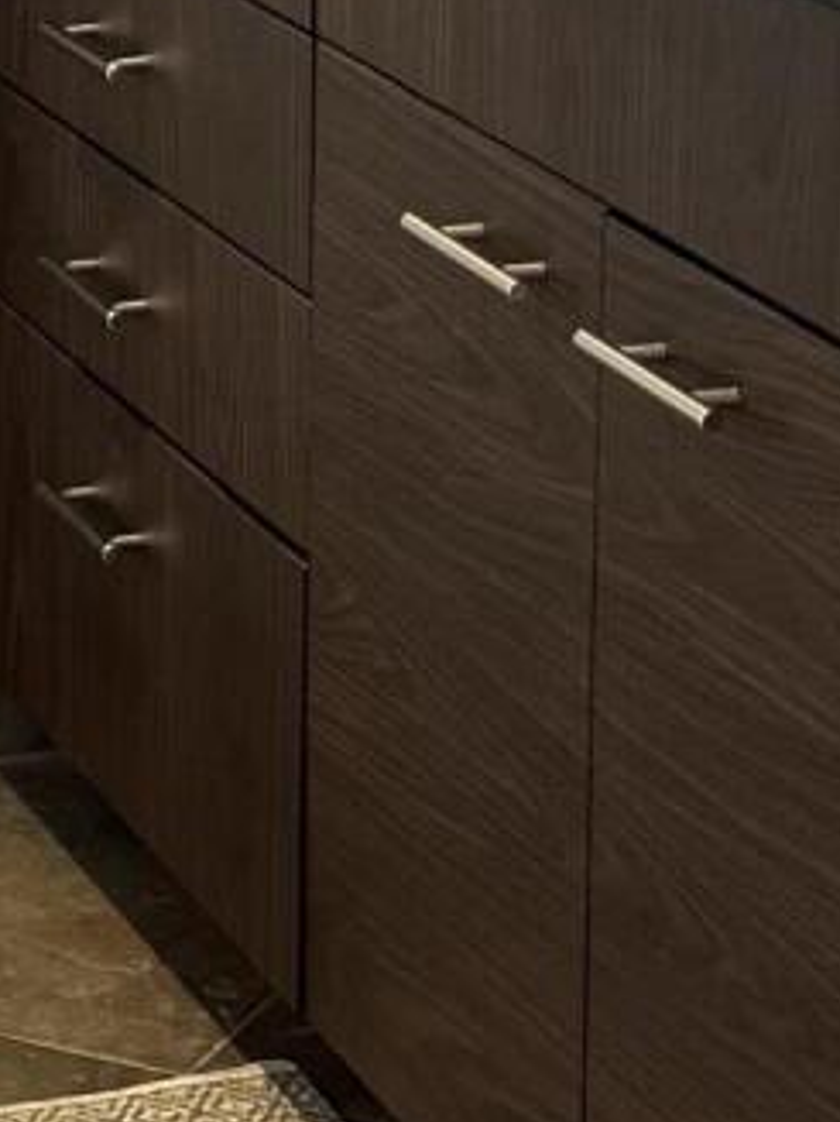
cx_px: -346
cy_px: 93
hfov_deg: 9.8
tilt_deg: -10.9
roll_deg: +1.9
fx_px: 4759
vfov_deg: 13.3
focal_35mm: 147
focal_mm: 6.76
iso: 200
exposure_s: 1/60
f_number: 1.78
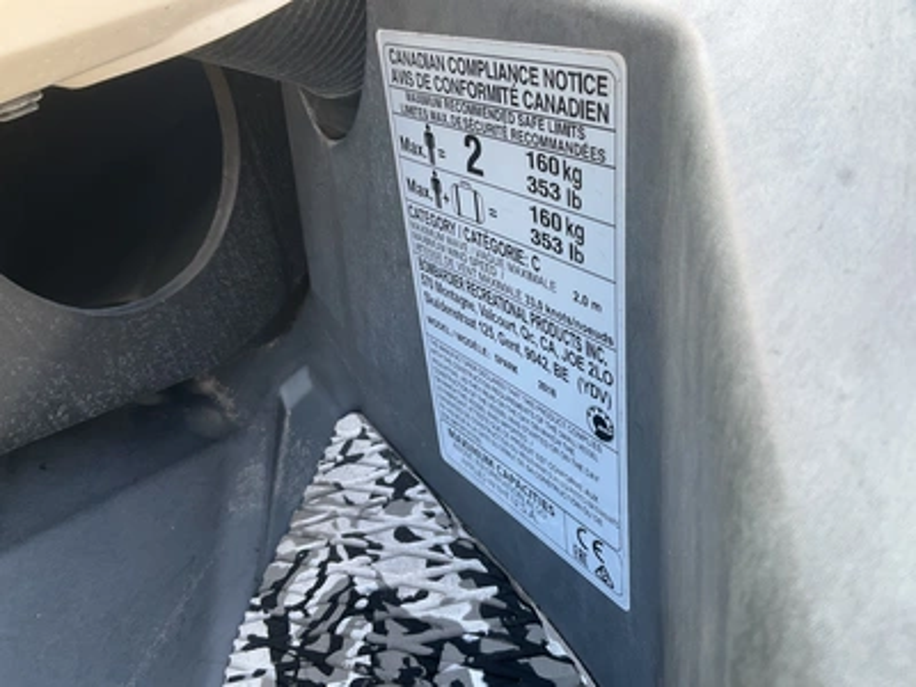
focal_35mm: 29
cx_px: 458
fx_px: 767
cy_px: 344
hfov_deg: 61.7
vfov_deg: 48.2
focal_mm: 3
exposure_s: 1/122
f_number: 1.8
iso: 32
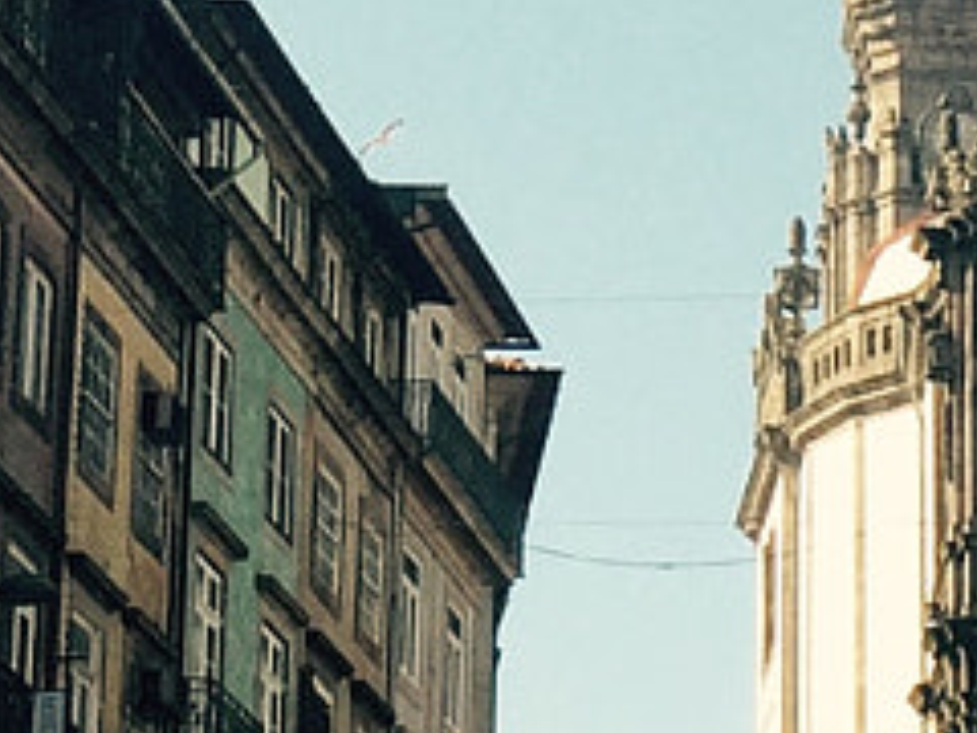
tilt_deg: +21.2
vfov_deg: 7.6
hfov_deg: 10.2
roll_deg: -1.0
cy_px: -175
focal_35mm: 193
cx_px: 427
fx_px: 5447
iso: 32
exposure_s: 1/1244
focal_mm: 4.15
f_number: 2.2
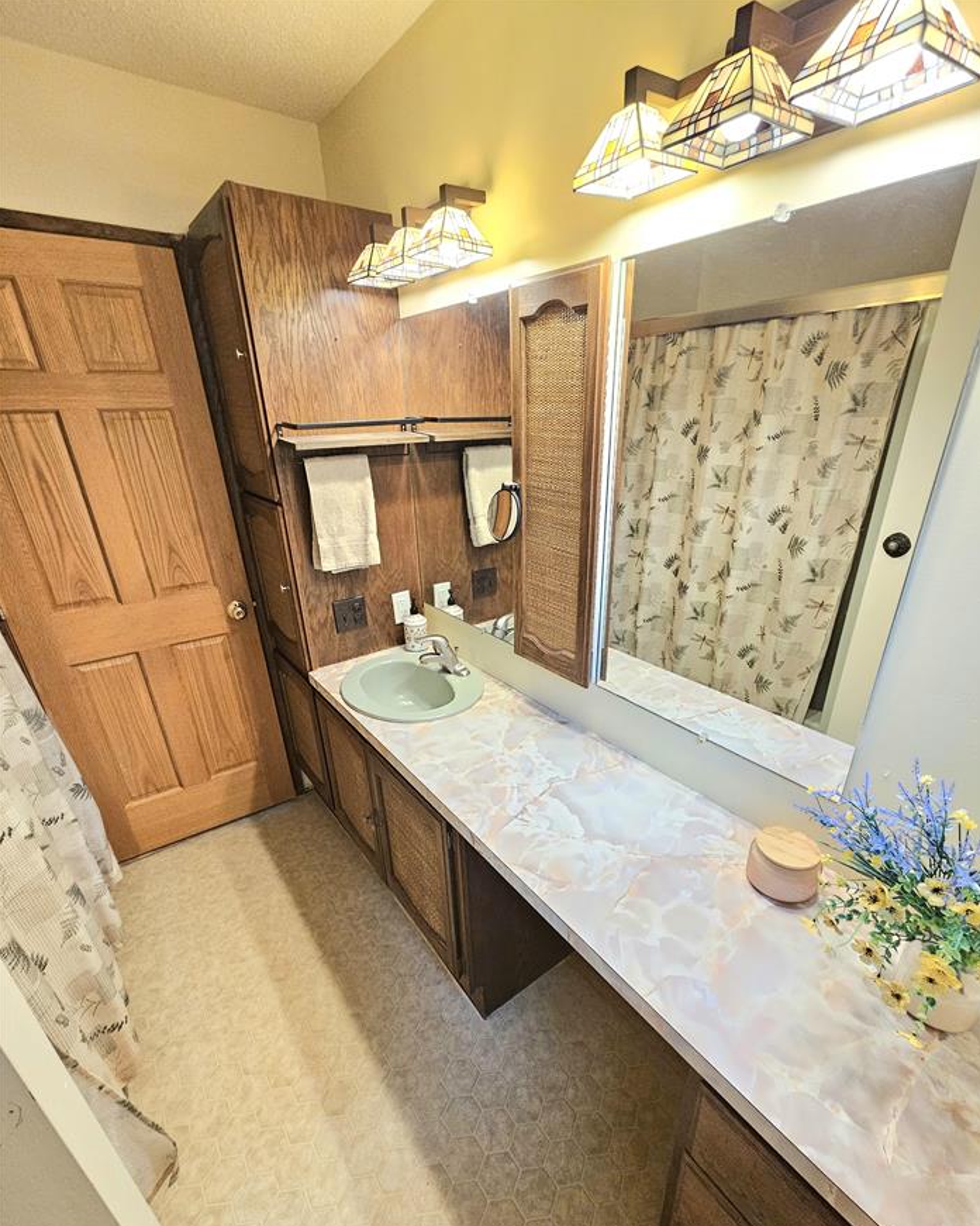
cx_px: 504
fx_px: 508
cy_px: 670
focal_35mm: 14
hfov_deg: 88.0
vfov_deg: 100.4
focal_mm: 2.2
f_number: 2.2
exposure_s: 1/30
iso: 640
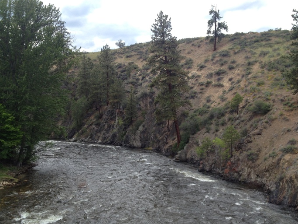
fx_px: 353
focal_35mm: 41
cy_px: 120
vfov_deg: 35.1
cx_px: 168
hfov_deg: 45.7
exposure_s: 1/756
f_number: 2.4
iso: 64
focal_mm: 4.28
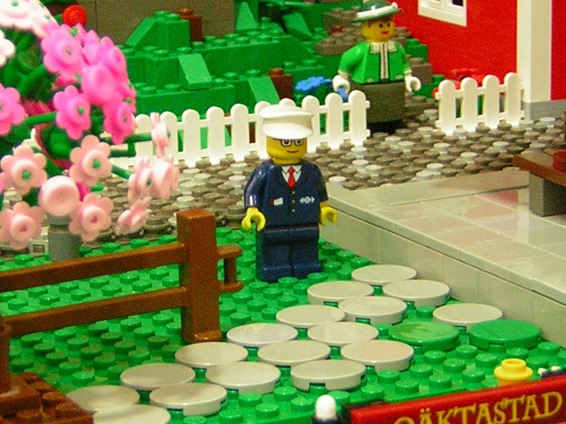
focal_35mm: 142
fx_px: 2321
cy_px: 254
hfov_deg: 13.9
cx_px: 297
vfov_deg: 10.4
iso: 146
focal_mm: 9.6
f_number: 3.8
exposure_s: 1/5.5
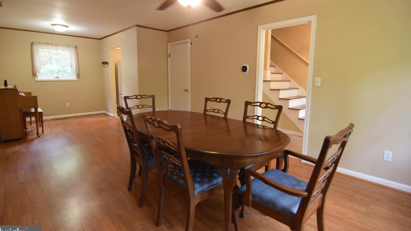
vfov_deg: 62.2
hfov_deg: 94.2
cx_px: 204
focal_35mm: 18
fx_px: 191
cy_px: 101
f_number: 2.8
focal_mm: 11
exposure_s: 1/60
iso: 1000
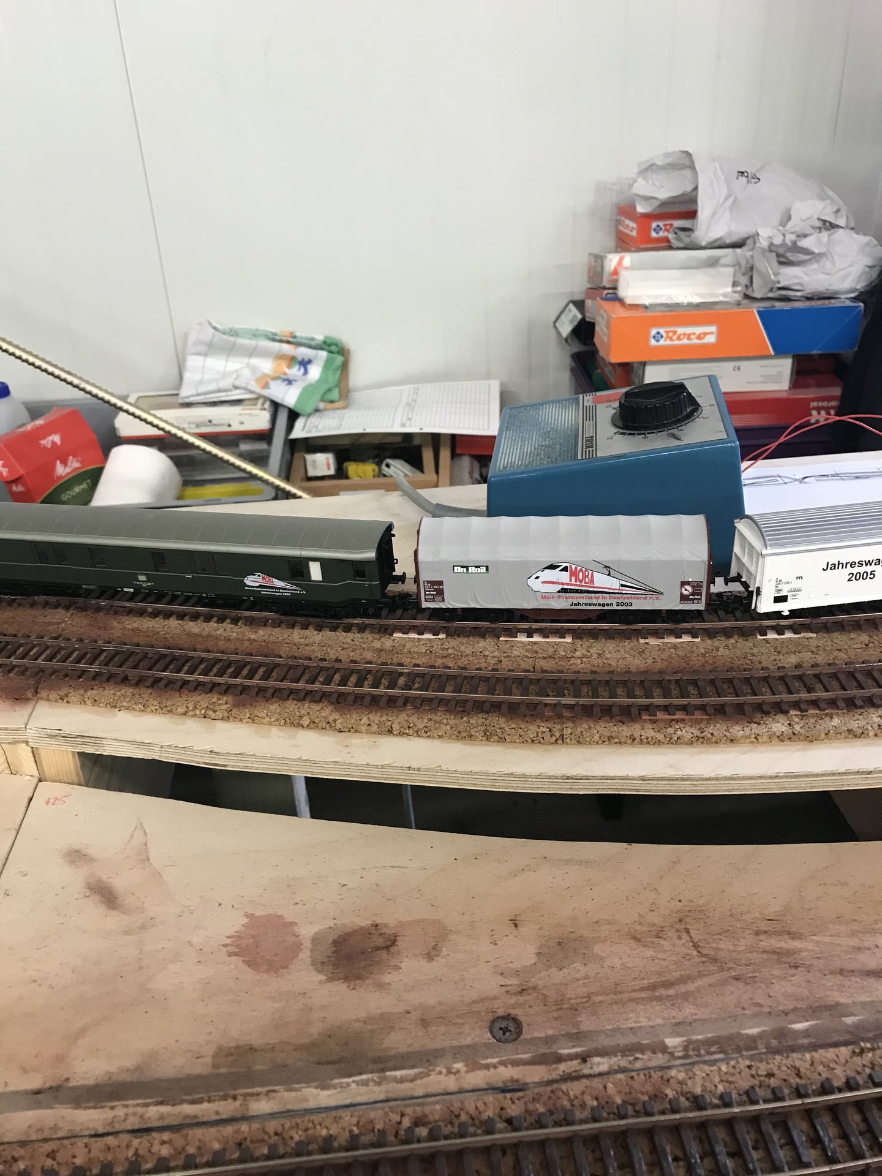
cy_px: 588
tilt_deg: -29.9
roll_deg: +2.4
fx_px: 951
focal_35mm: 28
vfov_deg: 63.4
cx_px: 441
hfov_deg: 49.7
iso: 64
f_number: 1.8
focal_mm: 3.99
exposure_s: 1/17
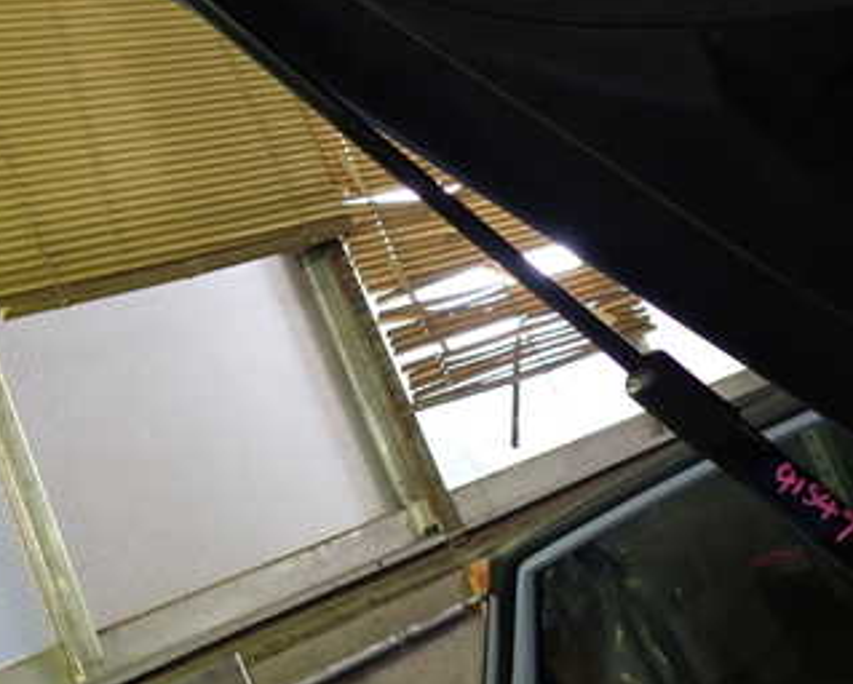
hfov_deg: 34.1
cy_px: 248
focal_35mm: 55
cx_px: 417
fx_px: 1390
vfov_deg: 27.5
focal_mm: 5.4
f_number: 2.3
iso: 320
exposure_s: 1/30
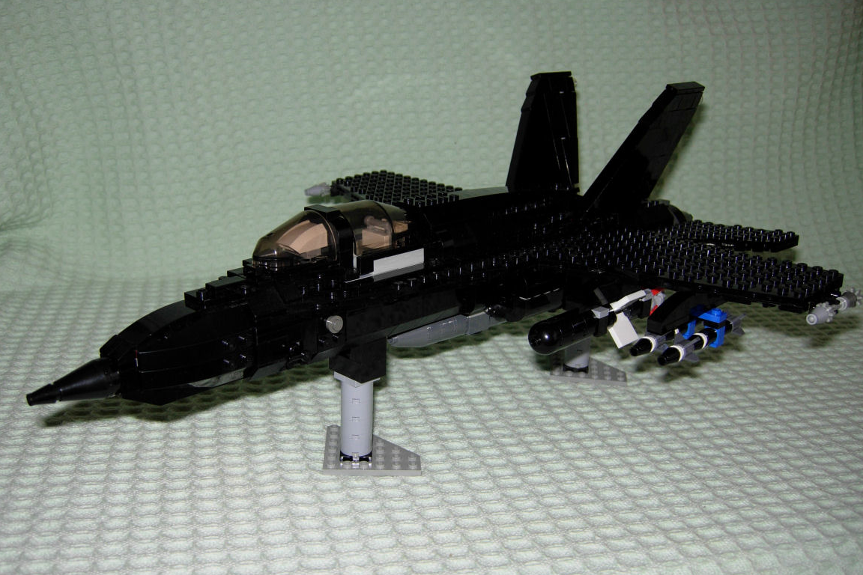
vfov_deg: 35.0
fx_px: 911
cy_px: 313
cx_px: 427
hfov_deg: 50.7
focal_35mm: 38
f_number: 2.7
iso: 50
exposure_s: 1/45.2
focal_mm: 7.5
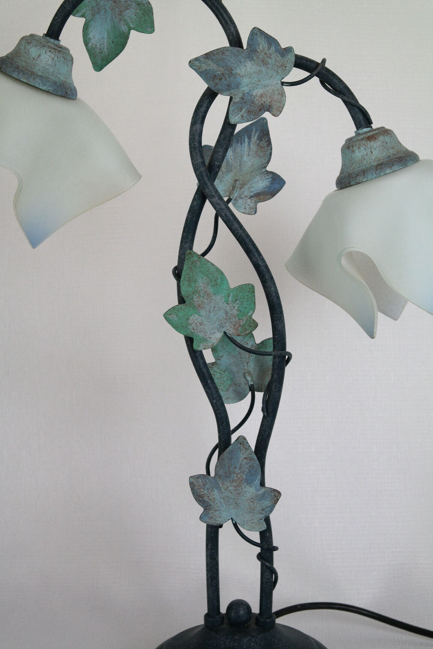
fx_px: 1389
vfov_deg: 26.3
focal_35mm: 77
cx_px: 216
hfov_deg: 17.7
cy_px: 324
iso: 400
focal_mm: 50
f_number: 5.6
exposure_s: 1/80
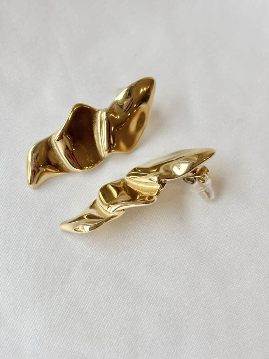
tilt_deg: -57.2
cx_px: 134
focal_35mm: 52
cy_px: 180
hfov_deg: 28.0
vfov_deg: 36.8
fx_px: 539
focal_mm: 5.96
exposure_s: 1/337
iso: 32
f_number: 1.6
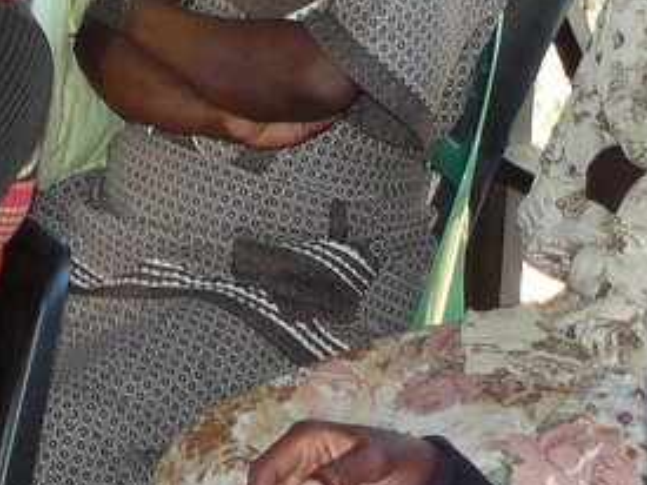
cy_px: -66
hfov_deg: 14.4
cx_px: -82
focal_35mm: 134
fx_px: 2503
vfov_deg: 10.9
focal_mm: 6
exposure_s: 1/30
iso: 125
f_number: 2.8
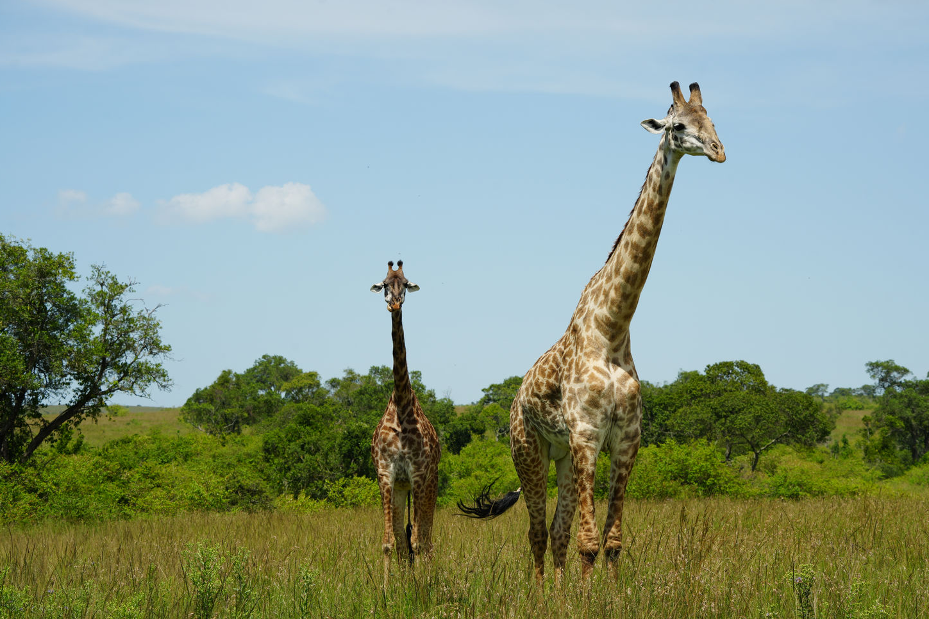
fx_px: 3277
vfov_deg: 10.8
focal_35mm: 127
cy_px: 310
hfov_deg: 16.1
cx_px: 493
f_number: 10
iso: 100
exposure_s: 1/200
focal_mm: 115
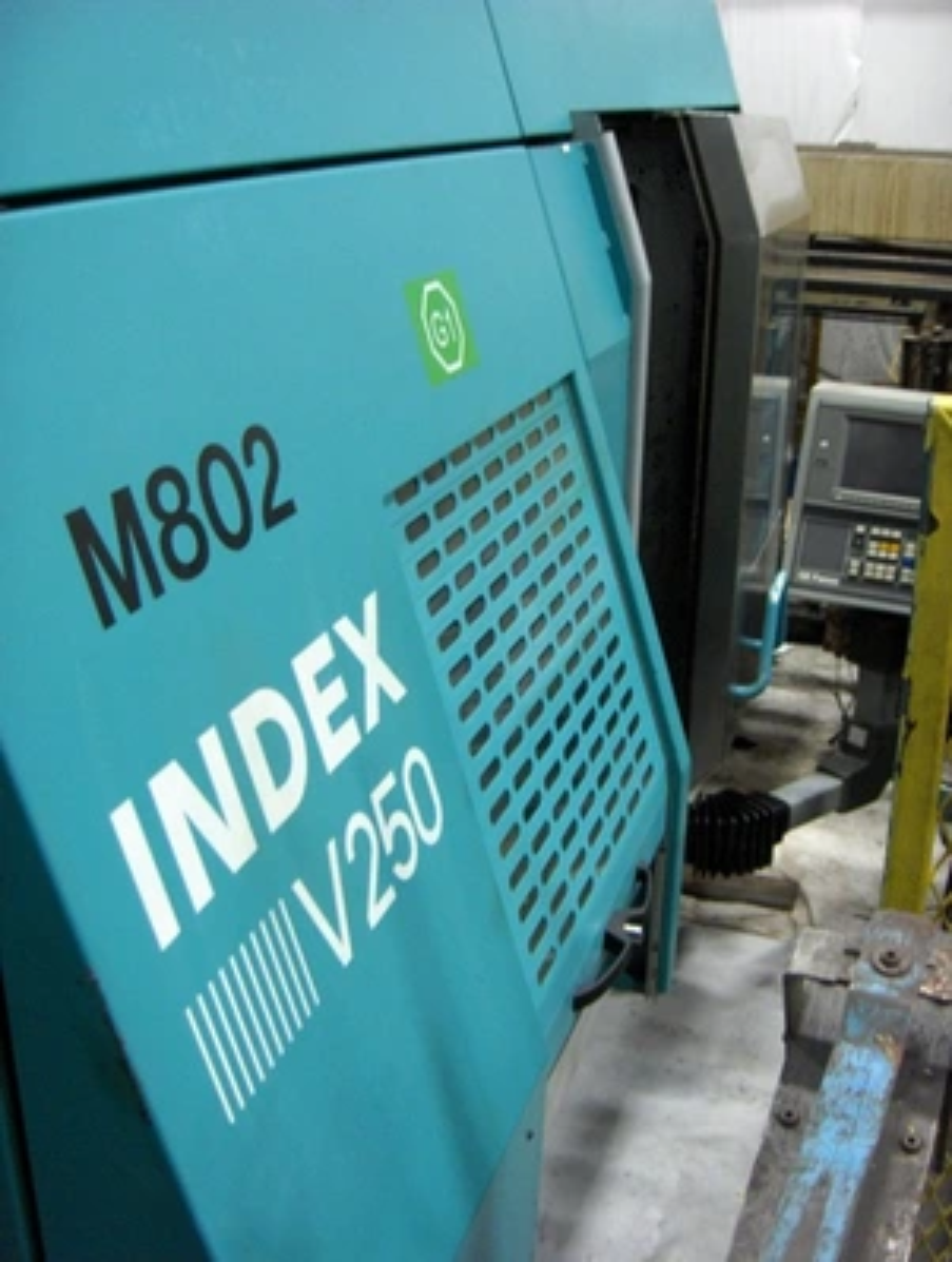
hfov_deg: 36.9
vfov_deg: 47.8
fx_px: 1425
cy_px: 631
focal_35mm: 39
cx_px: 476
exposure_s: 1/21.7
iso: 200
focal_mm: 8
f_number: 2.8
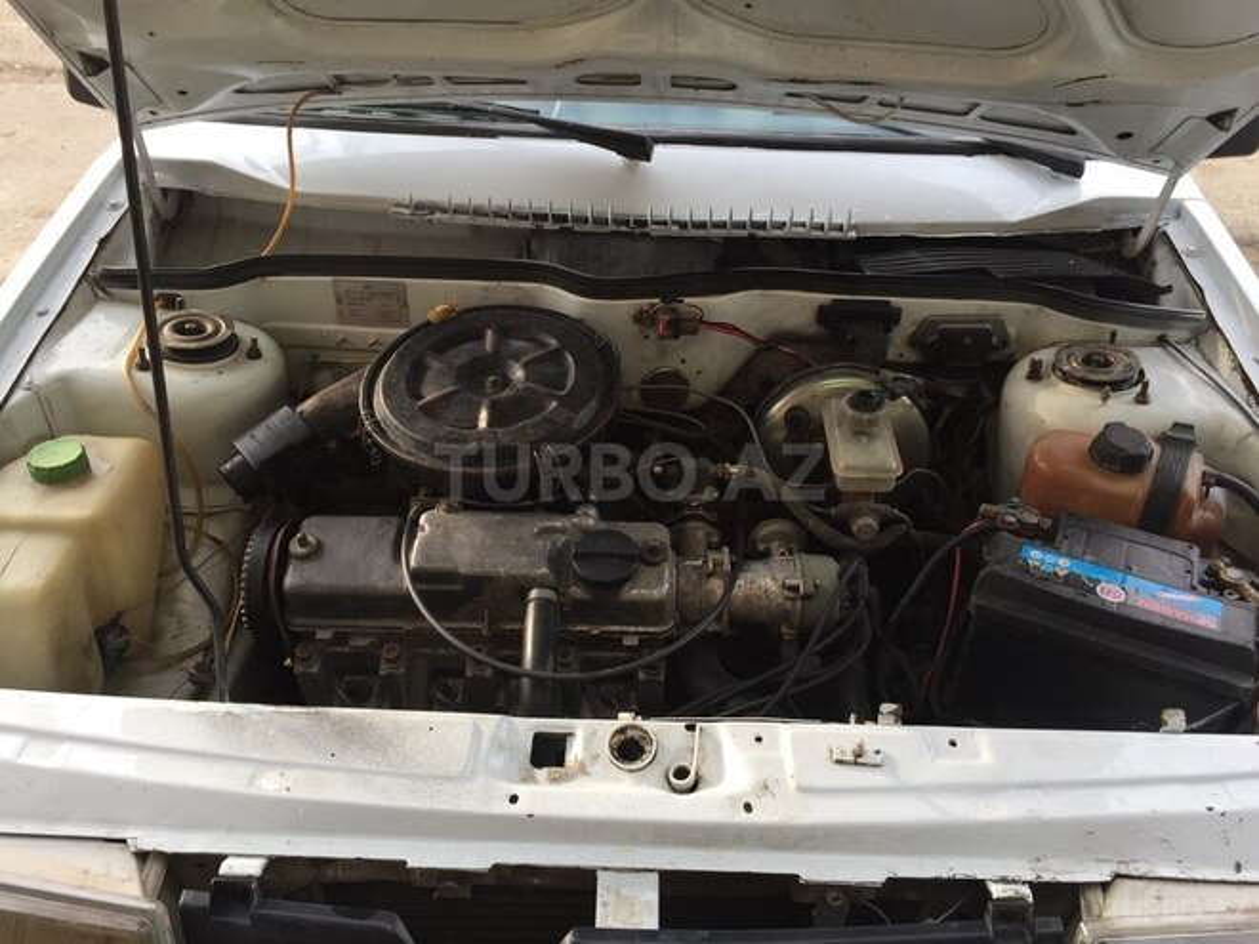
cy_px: 472
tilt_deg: -39.4
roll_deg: -0.1
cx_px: 630
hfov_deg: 61.7
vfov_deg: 48.2
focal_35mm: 29
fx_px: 1055
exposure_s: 1/178
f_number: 2.2
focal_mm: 4.15
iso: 32
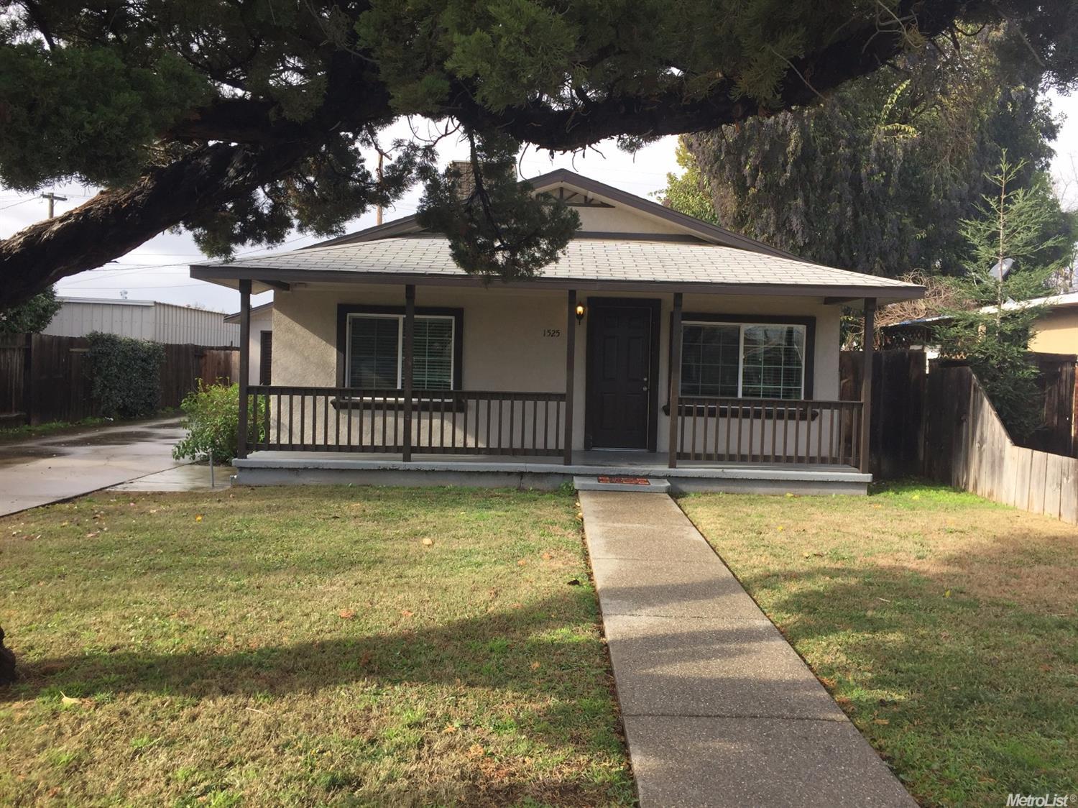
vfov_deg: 48.2
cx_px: 539
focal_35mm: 29
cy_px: 404
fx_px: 903
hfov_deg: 61.7
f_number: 2.2
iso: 32
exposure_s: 1/565
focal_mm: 4.15
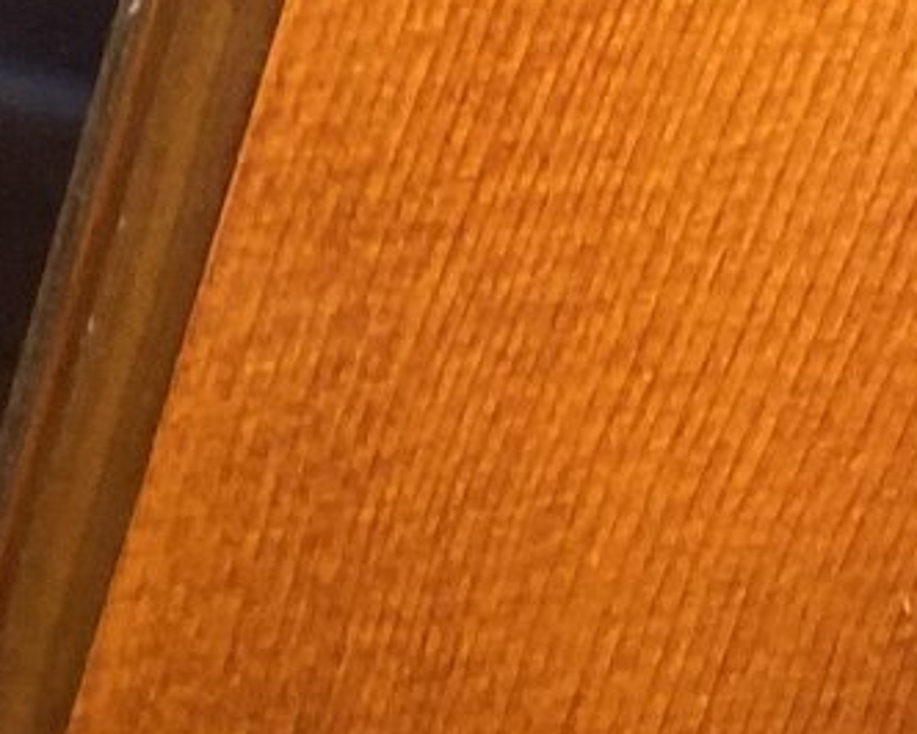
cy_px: 1138
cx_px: -2356
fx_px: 5187
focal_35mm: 191
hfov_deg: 7.8
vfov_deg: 7.9
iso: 64
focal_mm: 4.25
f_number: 1.8
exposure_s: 1/60
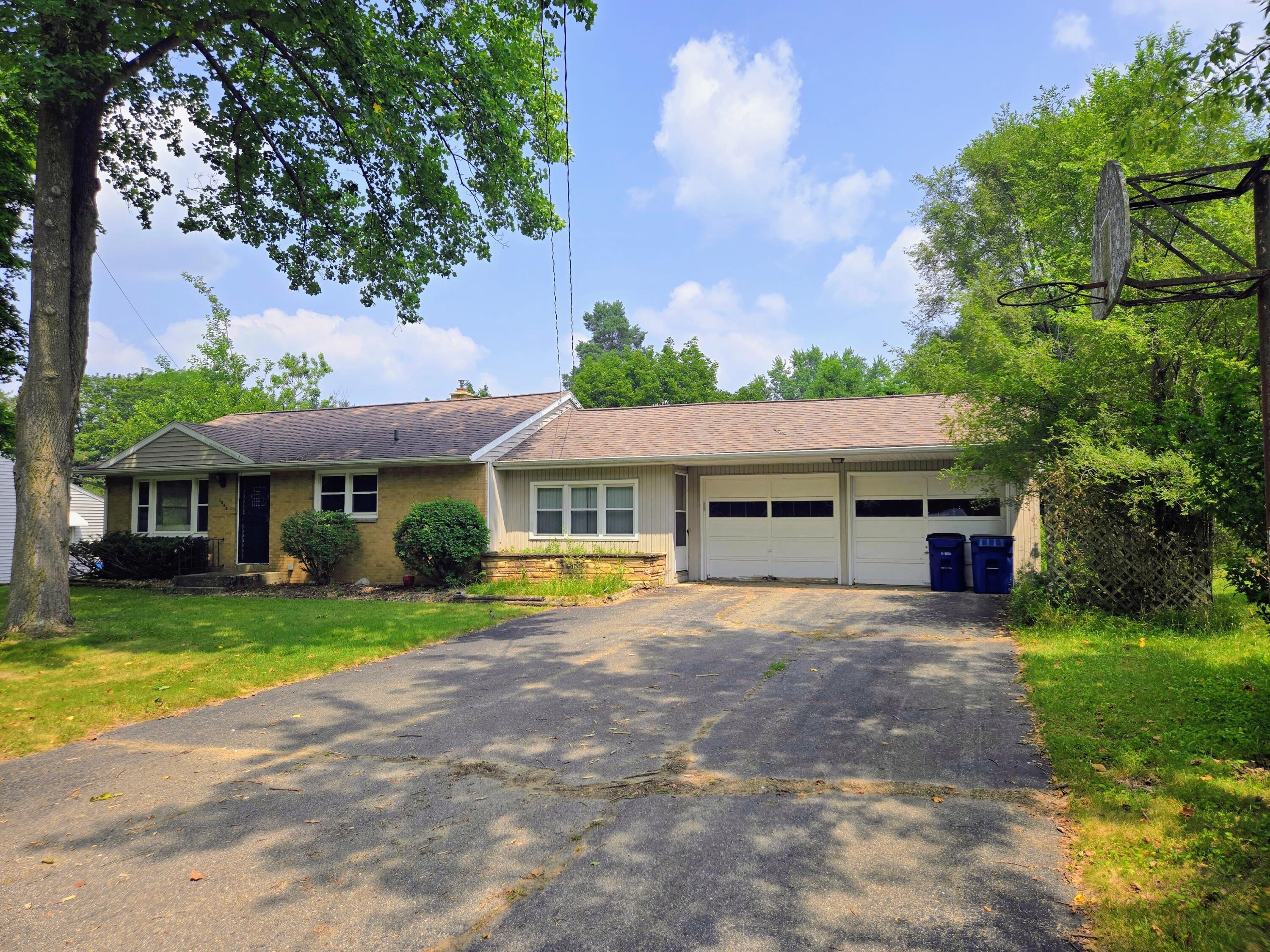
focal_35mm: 23
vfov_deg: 58.9
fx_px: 844
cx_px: 635
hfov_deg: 73.9
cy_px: 476
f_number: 1.8
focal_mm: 5.4
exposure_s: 1/1365
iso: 25
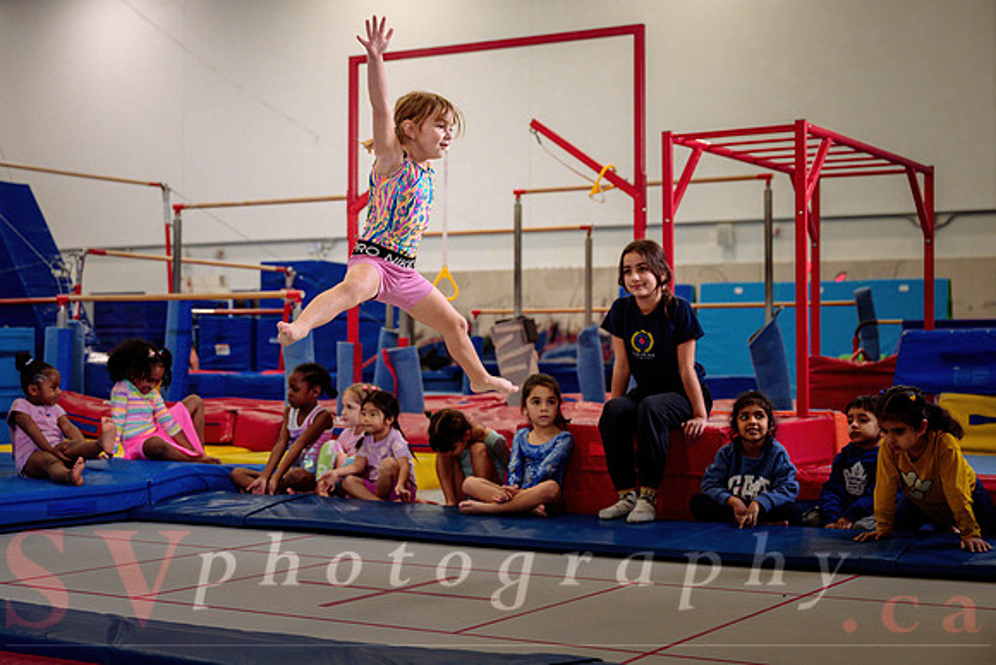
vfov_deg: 24.6
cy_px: 330
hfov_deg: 36.2
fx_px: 1523
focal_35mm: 55
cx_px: 469
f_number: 3.5
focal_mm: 52
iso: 1600
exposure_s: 1/400
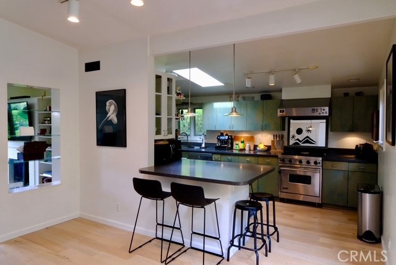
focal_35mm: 24
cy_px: 132
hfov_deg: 73.7
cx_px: 198
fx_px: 264
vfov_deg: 53.2
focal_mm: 16
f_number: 14
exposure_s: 1/14
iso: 4000
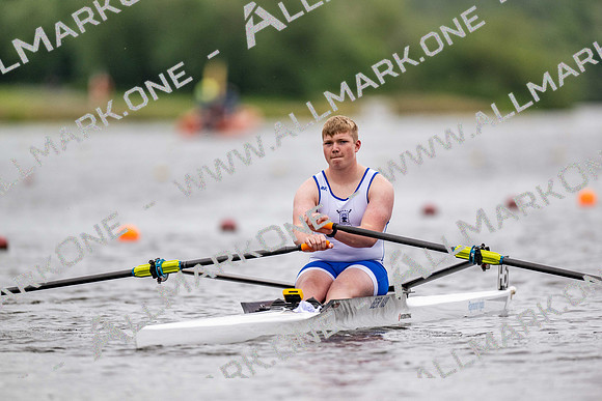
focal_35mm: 600
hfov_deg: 3.4
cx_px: 301
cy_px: 200
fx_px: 10035
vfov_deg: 2.3
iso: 720
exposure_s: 1/2500
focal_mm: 600
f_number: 4
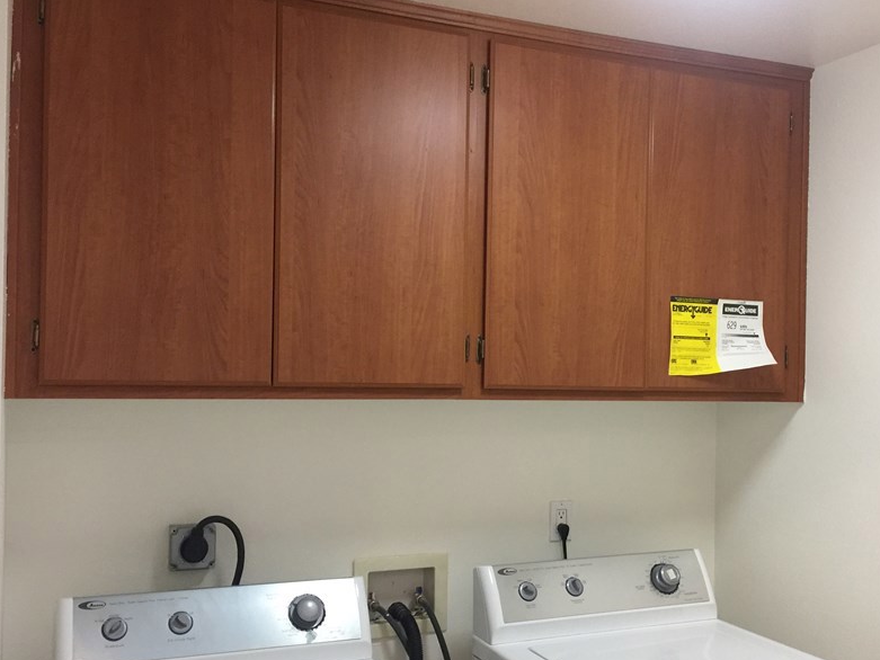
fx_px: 966
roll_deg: -2.4
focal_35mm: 38
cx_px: 499
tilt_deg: +0.1
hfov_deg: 48.8
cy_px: 377
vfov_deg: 37.7
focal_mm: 4.15
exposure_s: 1/15
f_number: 2.2
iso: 100
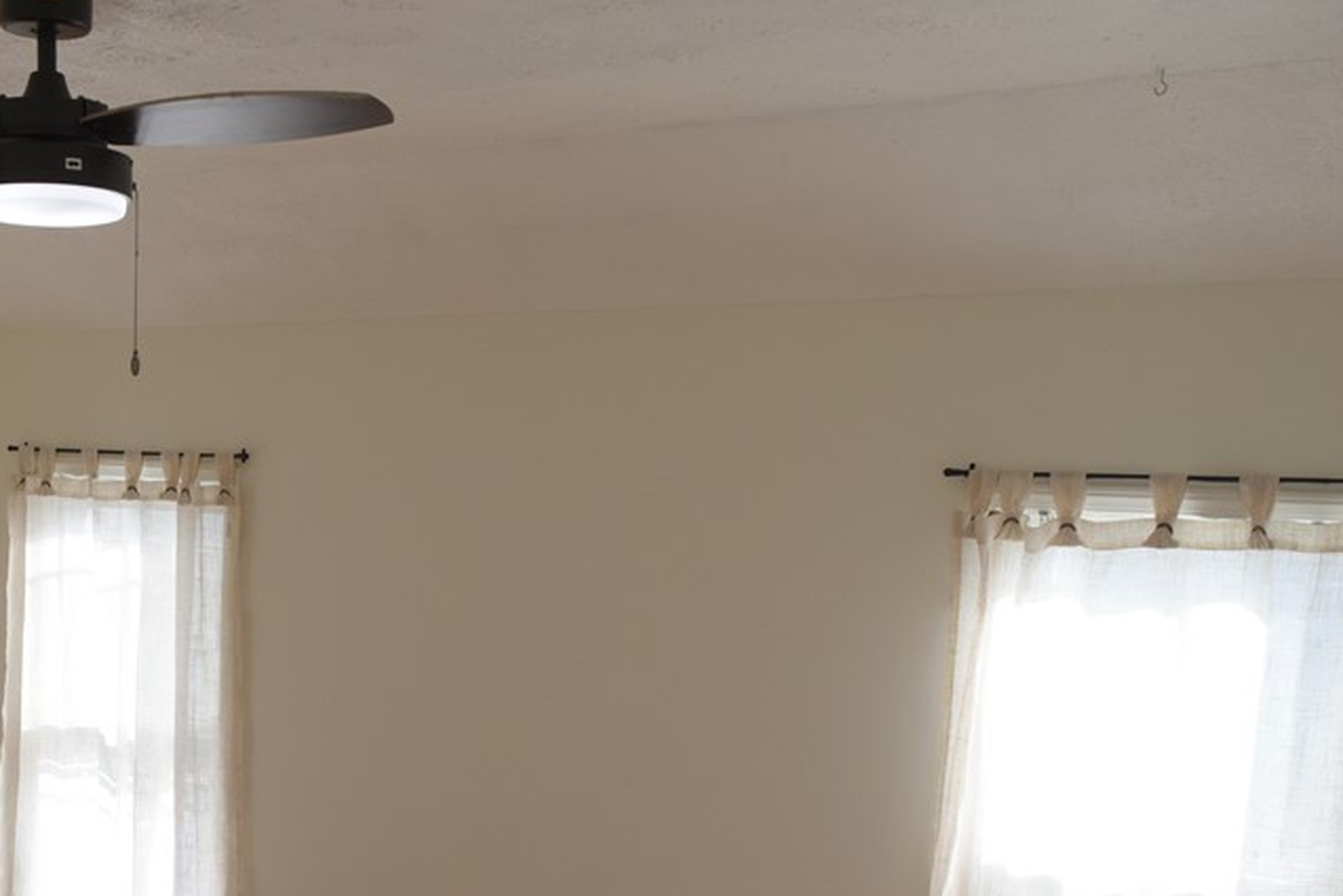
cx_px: 283
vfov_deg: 28.7
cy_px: 710
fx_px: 1716
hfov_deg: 41.1
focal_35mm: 46
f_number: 7.1
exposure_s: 1/200
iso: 400
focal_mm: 18
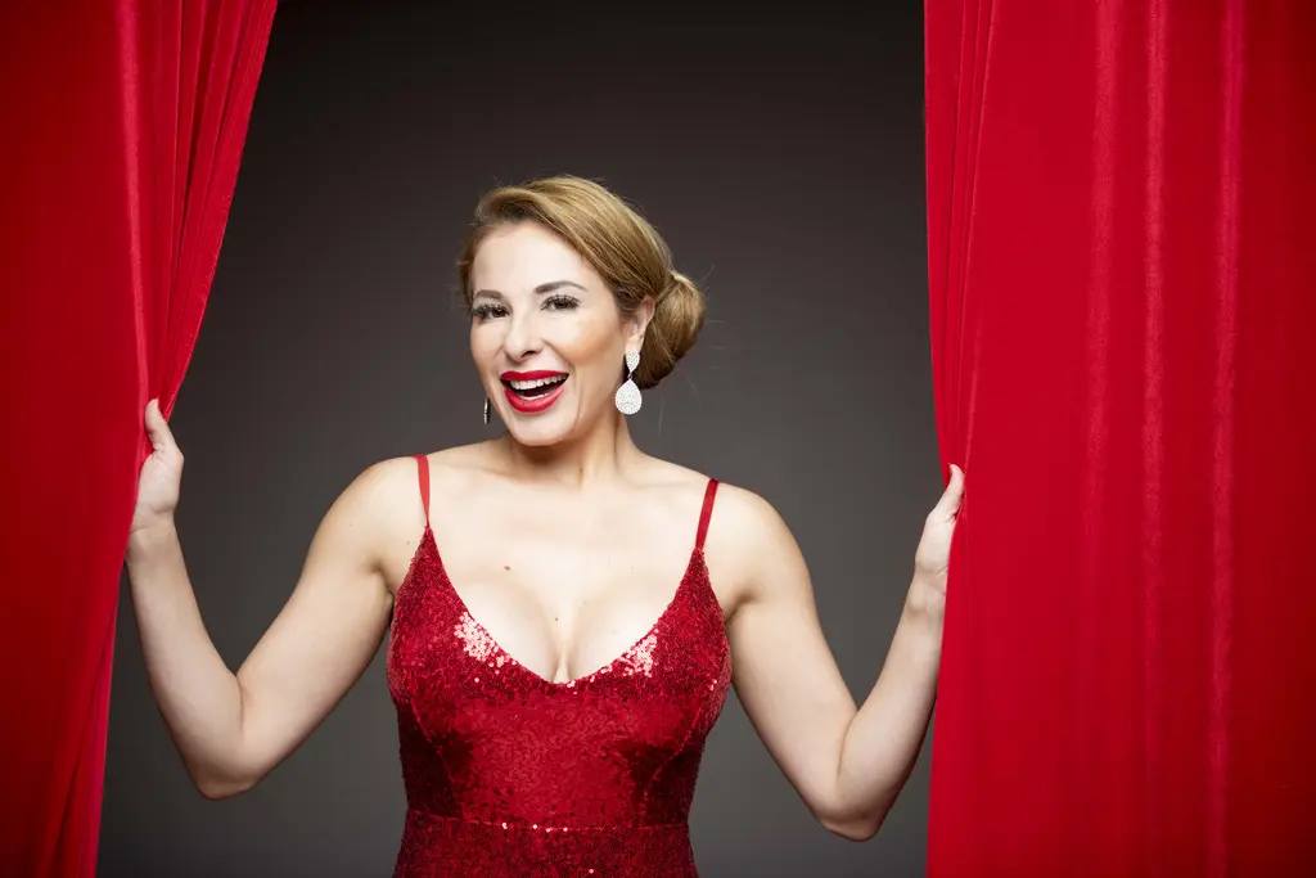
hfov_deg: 35.6
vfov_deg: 24.2
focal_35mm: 56
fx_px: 2047
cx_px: 658
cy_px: 439
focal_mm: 56
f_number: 2.8
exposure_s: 1/320
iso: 31
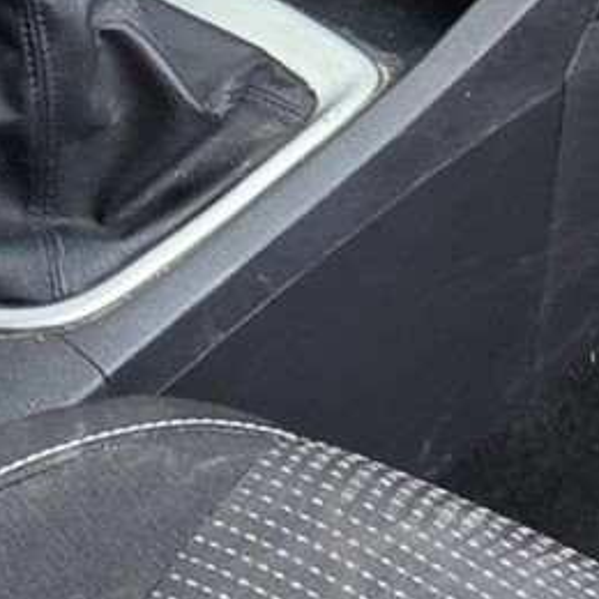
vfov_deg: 14.4
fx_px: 2212
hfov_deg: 15.0
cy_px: -283
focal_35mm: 113
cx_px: 654
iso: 25
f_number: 1.9
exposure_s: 1/120
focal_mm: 2.2
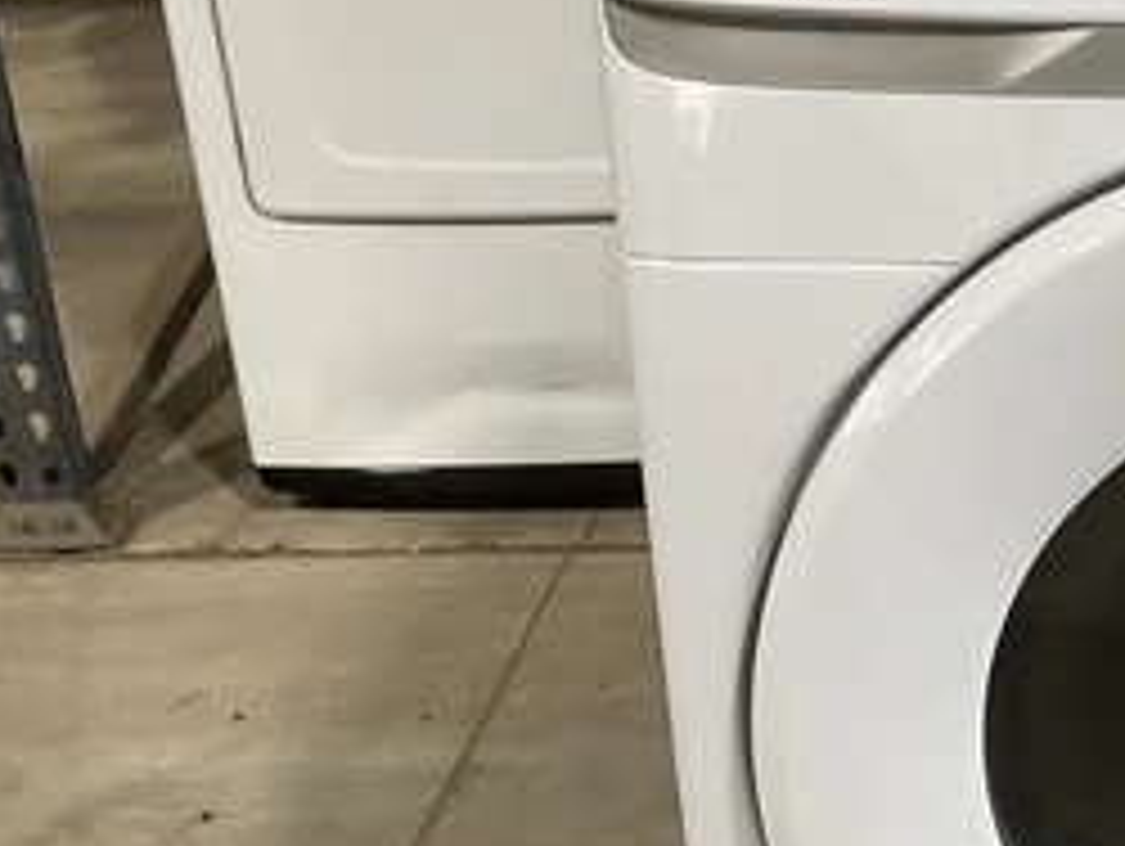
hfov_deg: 21.1
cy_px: 583
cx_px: 1314
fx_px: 2830
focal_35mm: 87
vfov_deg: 16.9
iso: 64
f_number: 1.8
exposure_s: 1/60
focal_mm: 3
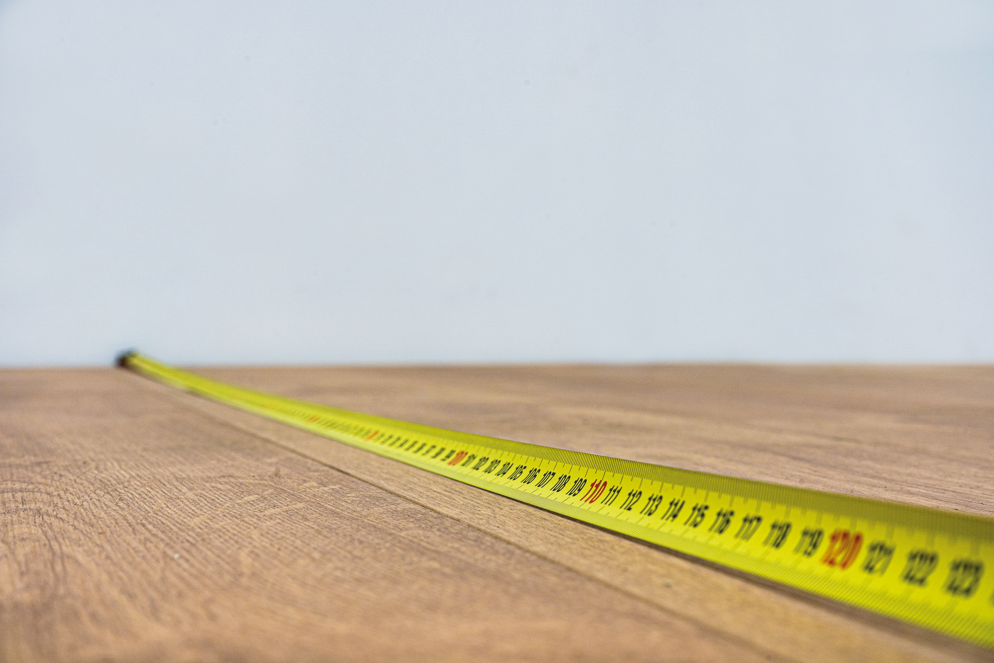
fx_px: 1408
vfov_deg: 26.5
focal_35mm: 51
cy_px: 332
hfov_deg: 38.9
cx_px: 497
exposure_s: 1/8
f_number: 14
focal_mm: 51
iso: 400
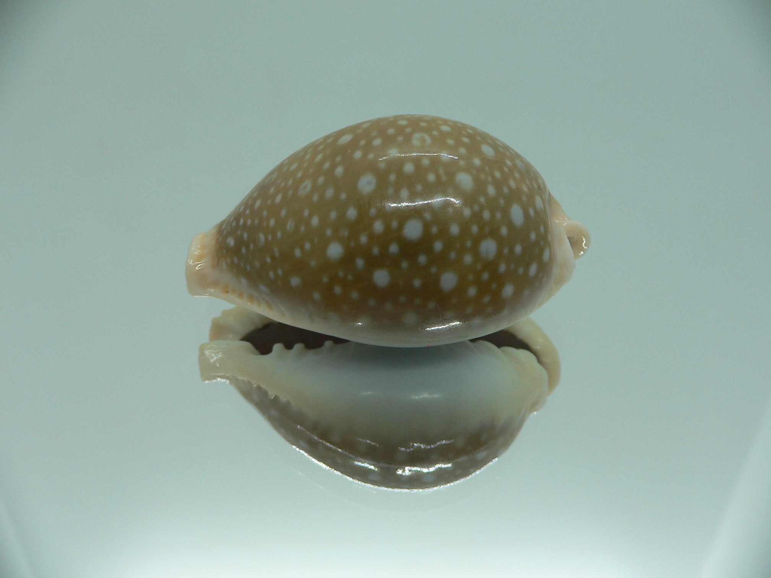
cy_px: 289
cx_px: 386
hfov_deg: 52.6
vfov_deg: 40.7
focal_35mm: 35
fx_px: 780
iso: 80
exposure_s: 1/60
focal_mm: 4.6
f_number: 2.8
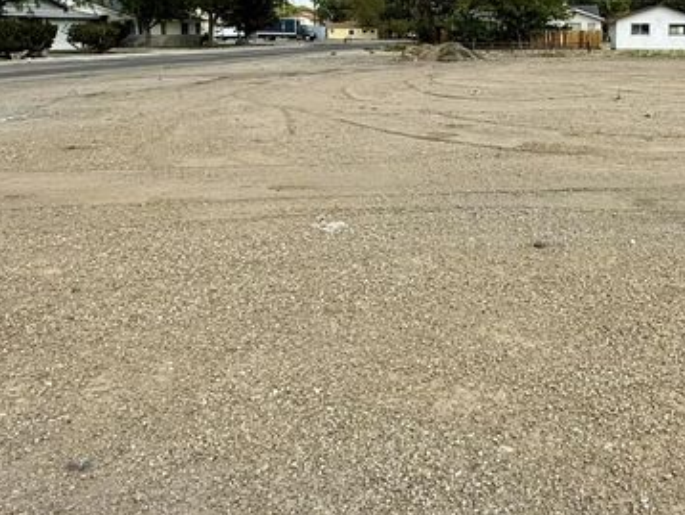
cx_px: 509
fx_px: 792
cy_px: 111
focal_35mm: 40
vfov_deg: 35.0
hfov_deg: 45.3
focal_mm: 2.22
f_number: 2.2
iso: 50
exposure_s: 1/2320
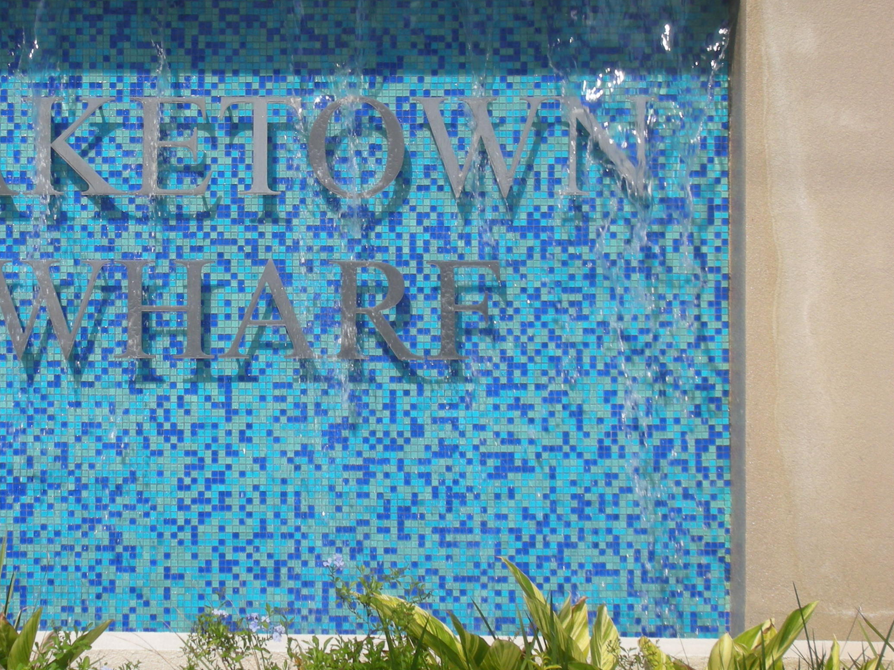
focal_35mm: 106
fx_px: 2738
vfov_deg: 14.0
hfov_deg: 18.5
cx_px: 247
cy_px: 280
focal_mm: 12.2
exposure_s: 1/400
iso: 50
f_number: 4.1
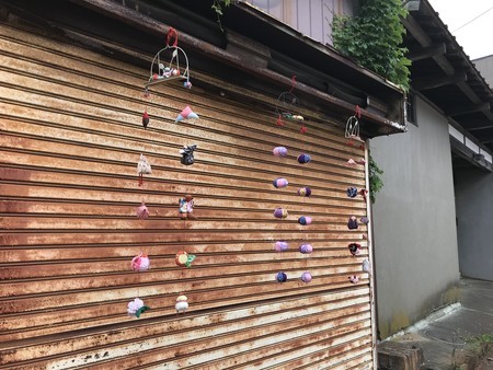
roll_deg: -0.2
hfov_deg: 63.4
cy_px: 185
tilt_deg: +9.8
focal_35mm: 28
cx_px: 246
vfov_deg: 49.8
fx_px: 399
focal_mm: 3.99
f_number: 1.8
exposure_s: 1/370
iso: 20
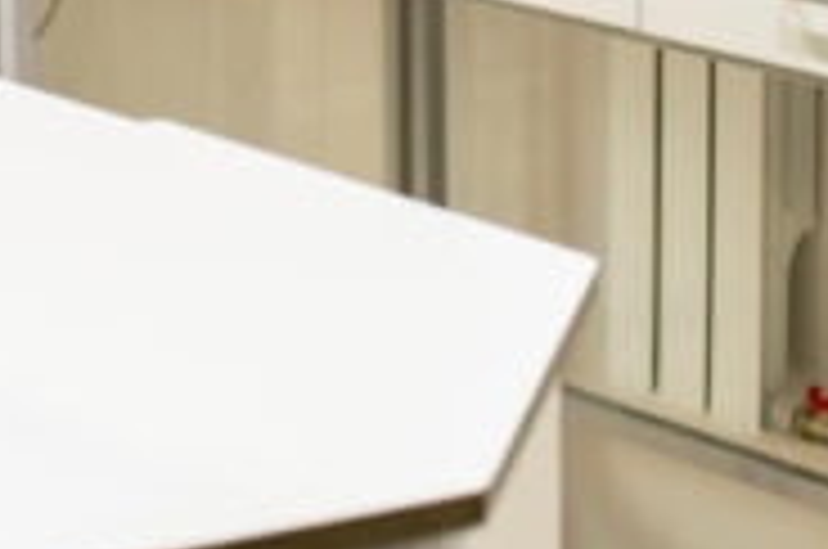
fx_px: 4477
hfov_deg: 10.4
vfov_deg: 6.7
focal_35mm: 195
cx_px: -99
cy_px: -670
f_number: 3.5
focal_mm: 35
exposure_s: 1/100
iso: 800
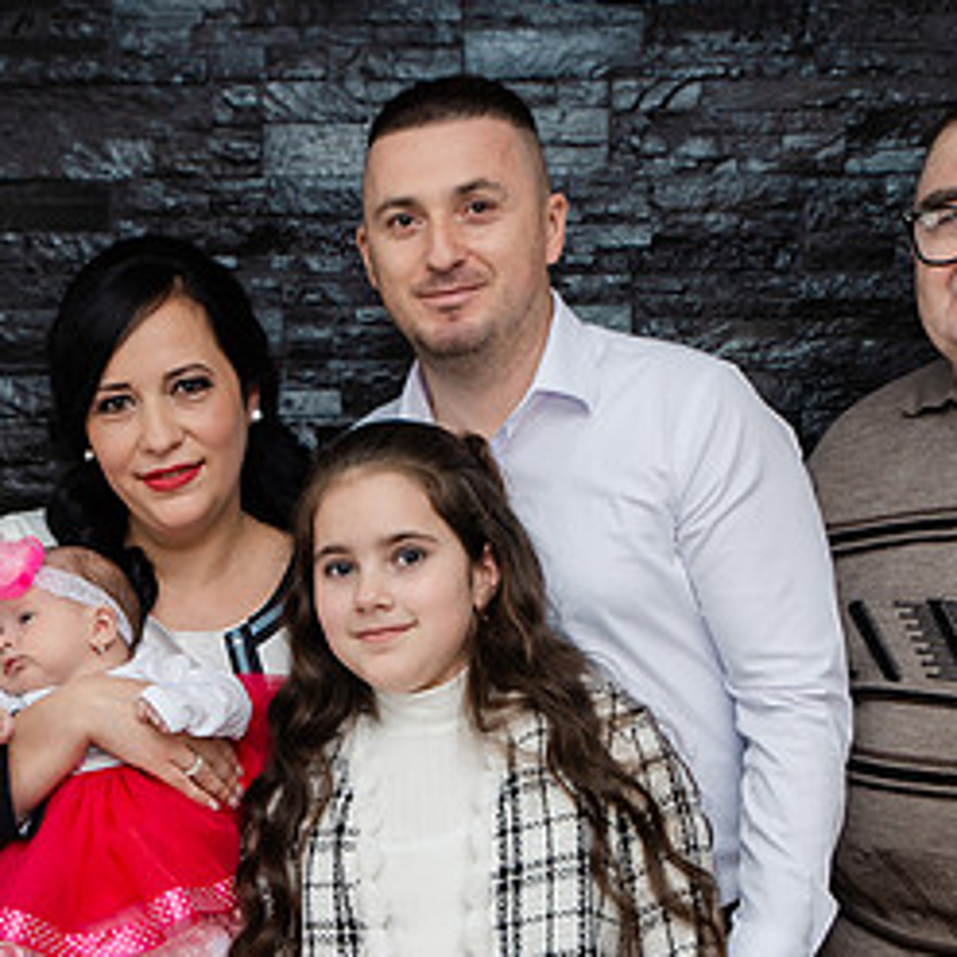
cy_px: 663
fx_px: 2440
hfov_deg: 22.1
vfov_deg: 22.1
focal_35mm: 78
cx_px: 310
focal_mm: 36
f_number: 3.5
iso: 500
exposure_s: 1/250
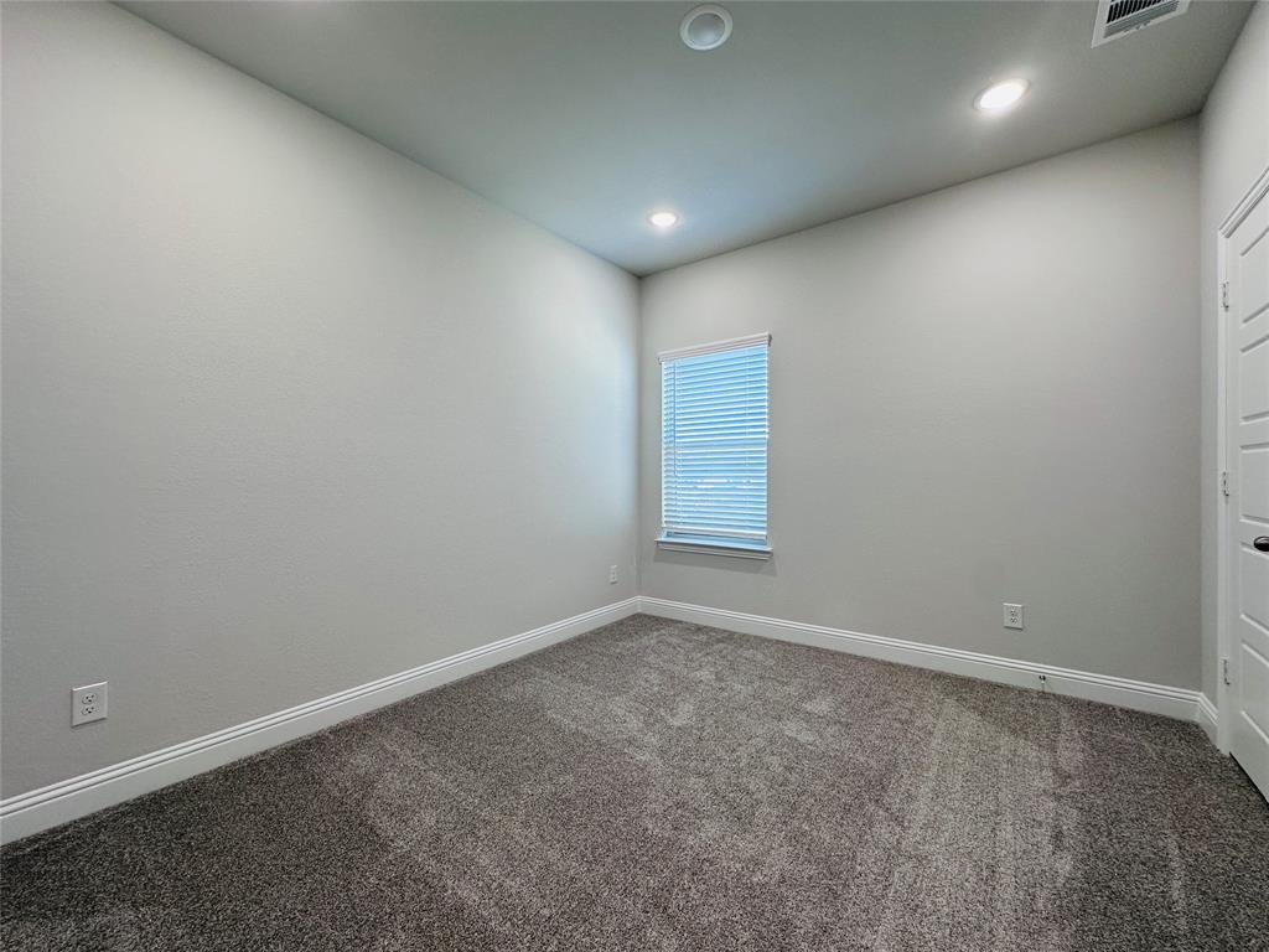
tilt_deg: +0.5
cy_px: 476
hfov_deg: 102.1
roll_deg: +0.3
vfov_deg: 85.7
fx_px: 513
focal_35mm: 14
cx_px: 634
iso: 80
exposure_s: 1/120
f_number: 2.2
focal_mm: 2.22
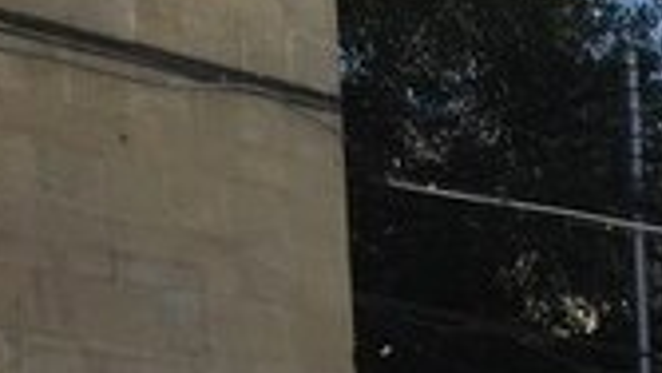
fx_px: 2195
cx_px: 1217
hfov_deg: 14.8
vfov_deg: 9.0
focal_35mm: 125
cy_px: 800
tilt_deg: -2.8
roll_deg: -0.2
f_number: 2.2
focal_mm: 4.15
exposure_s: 1/1980
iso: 32
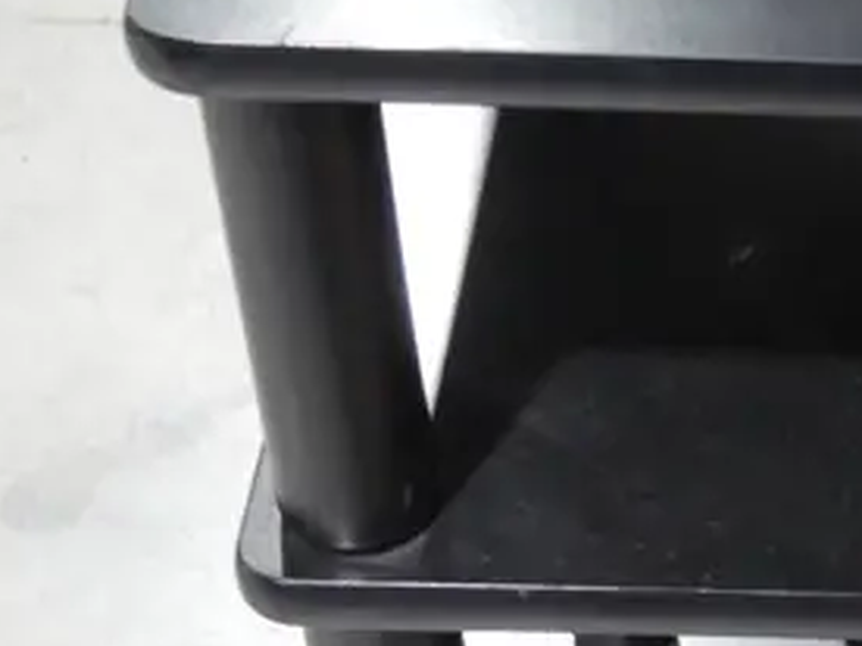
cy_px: 529
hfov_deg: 12.0
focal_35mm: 156
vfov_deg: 9.5
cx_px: 1368
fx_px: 3885
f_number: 4.6
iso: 1250
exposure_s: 1/60
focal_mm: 21
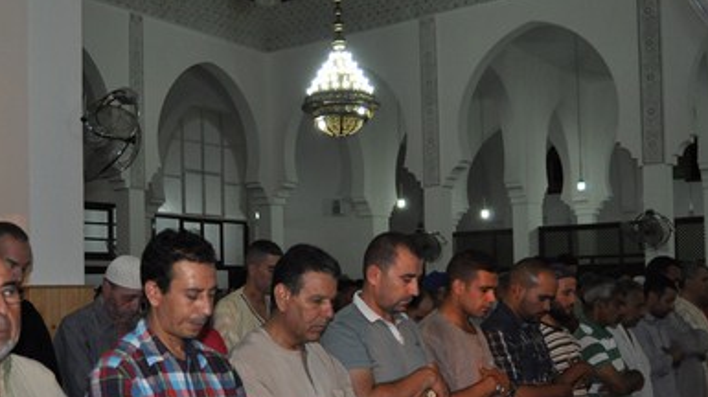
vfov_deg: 25.2
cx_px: 261
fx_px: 882
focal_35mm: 47
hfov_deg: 43.4
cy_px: 280
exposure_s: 1/60
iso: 800
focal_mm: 18
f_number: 3.5
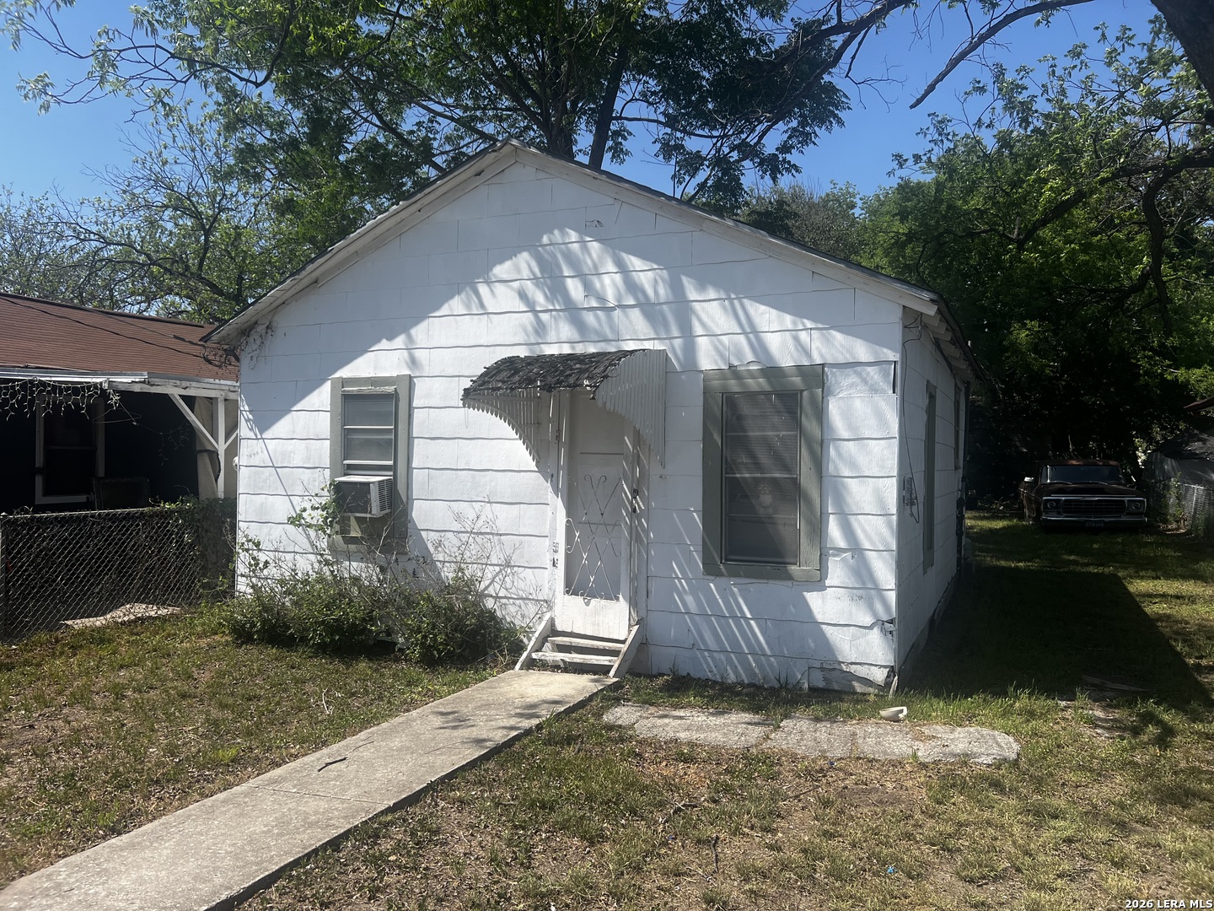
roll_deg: +0.5
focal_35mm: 26
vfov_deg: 53.1
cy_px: 456
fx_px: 912
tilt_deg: -0.9
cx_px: 607
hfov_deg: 67.3
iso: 50
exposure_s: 1/3968
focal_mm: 5.7
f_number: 1.5
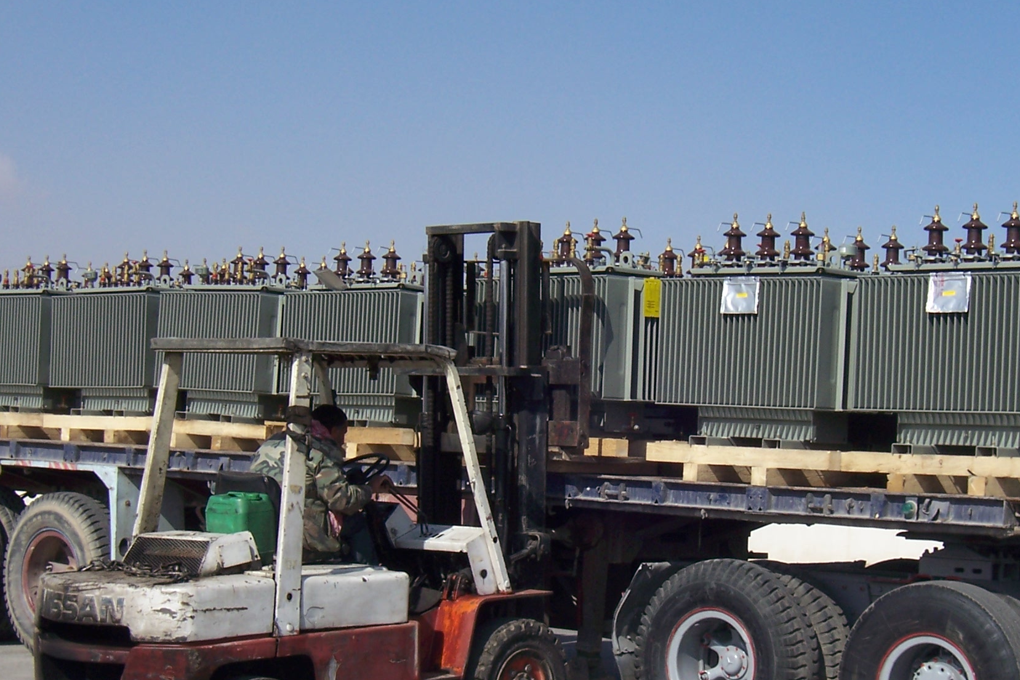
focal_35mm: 81
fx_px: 2294
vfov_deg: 16.8
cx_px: 644
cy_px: 412
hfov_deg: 25.0
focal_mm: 9.6
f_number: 5.6
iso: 80
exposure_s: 1/640
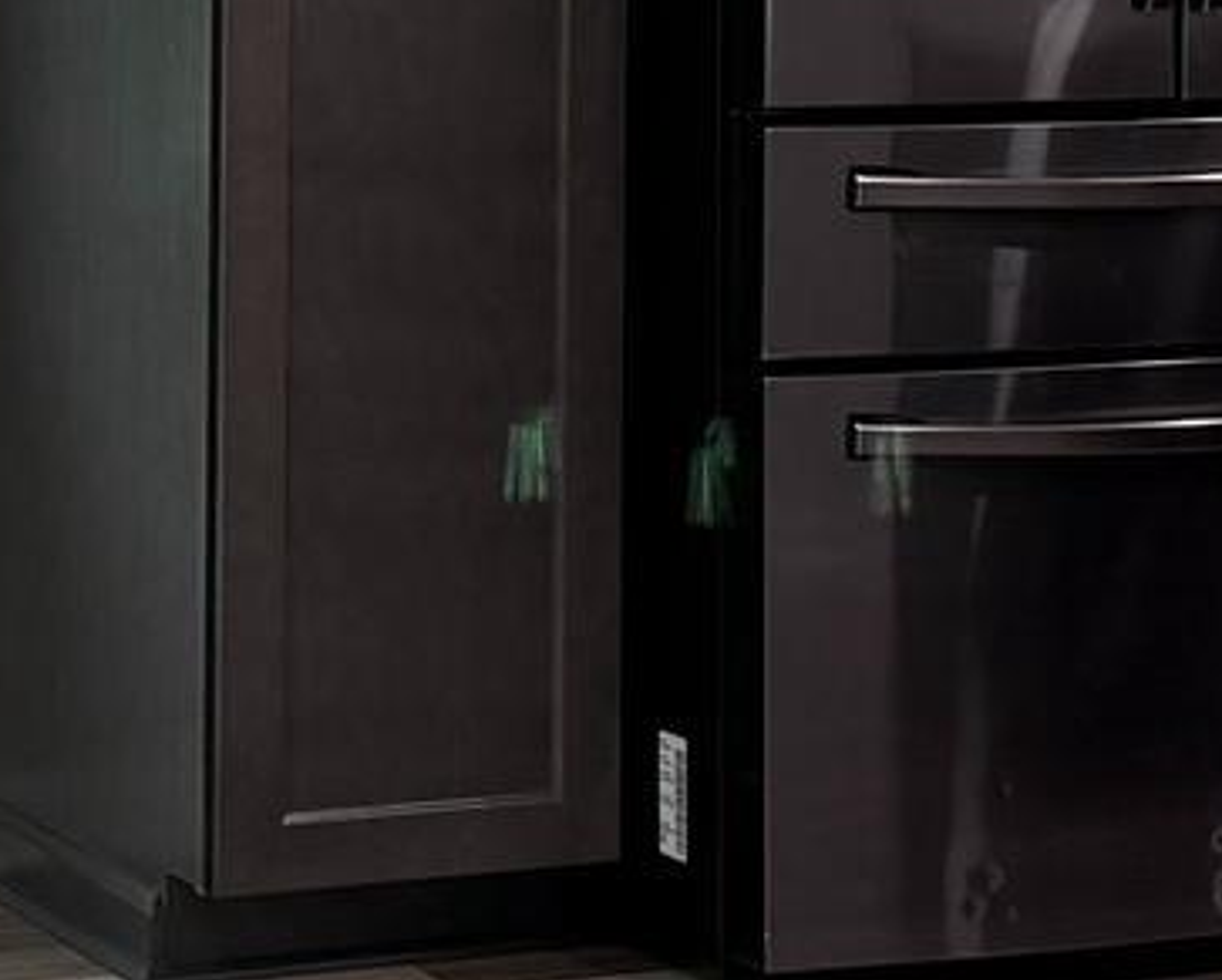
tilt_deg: -0.2
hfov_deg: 14.4
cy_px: -253
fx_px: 4778
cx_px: 131
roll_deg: +0.0
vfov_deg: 11.4
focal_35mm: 132
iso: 250
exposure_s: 1/120
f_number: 1.78
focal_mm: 6.76
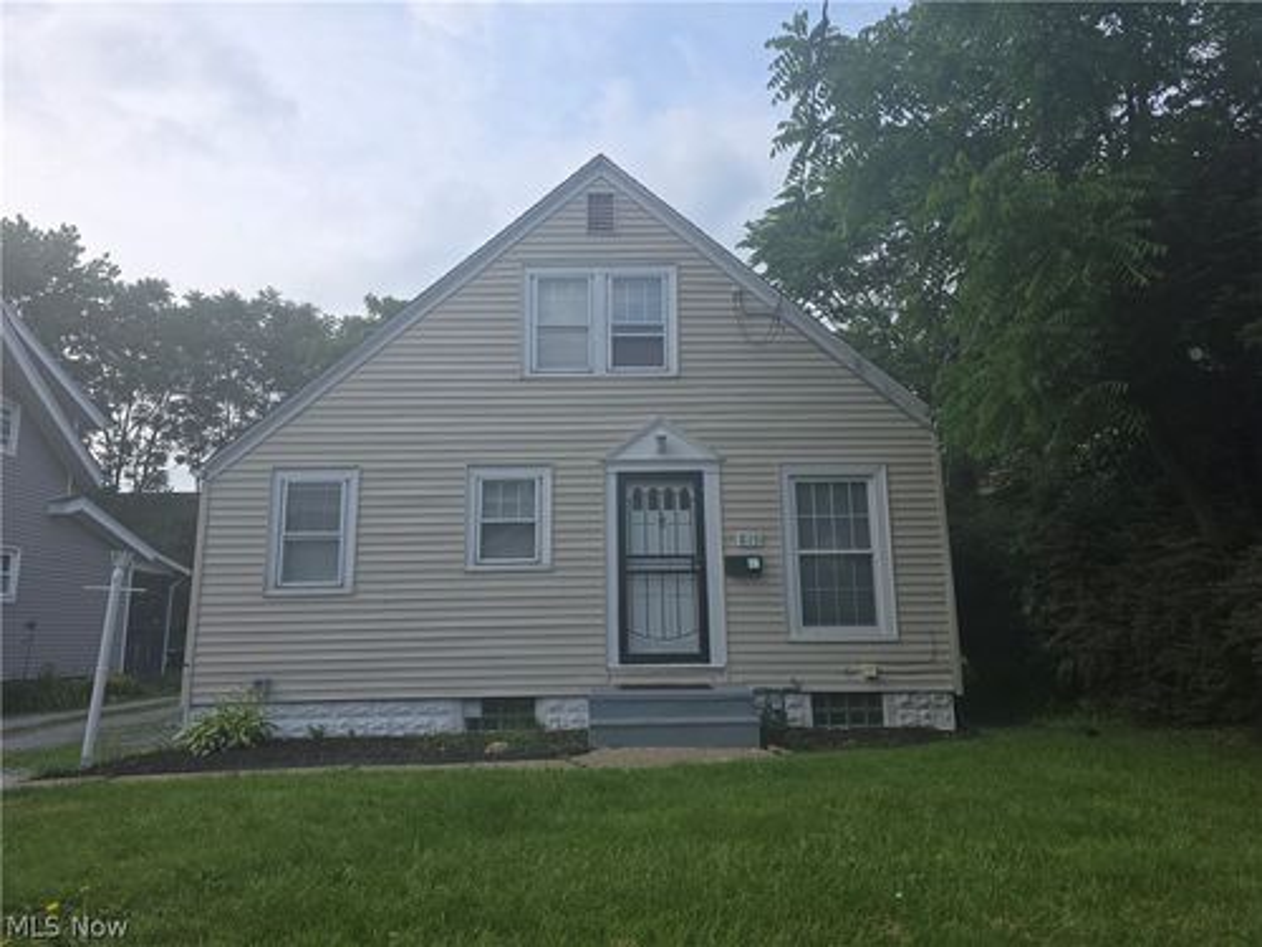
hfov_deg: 73.9
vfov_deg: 58.9
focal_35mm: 23
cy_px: 474
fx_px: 839
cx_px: 631
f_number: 1.7
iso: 12
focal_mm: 6.3
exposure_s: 1/310
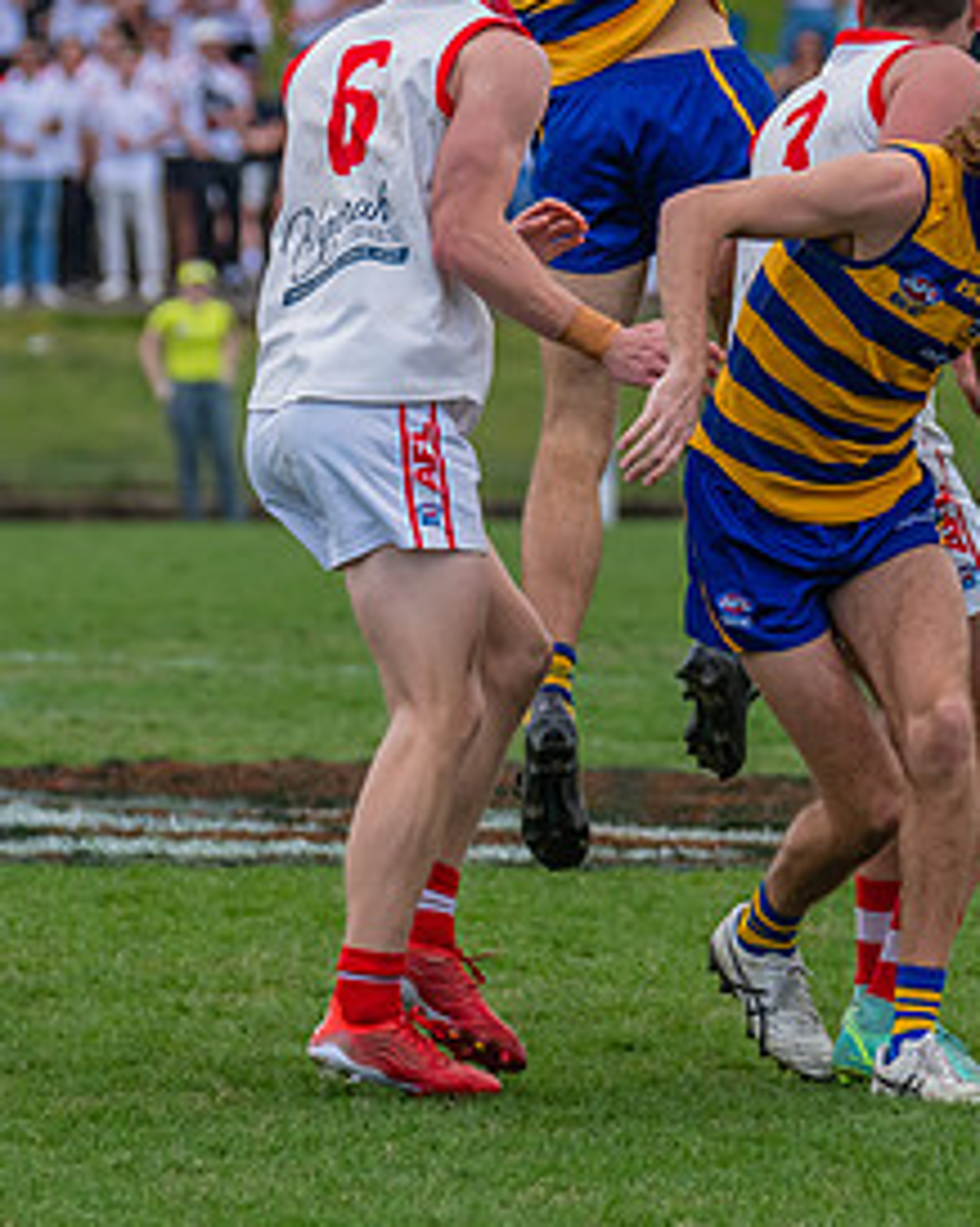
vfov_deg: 3.1
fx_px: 22757
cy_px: 274
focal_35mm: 627
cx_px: 488
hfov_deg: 2.5
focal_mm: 250
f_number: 6.3
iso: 800
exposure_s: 1/1600
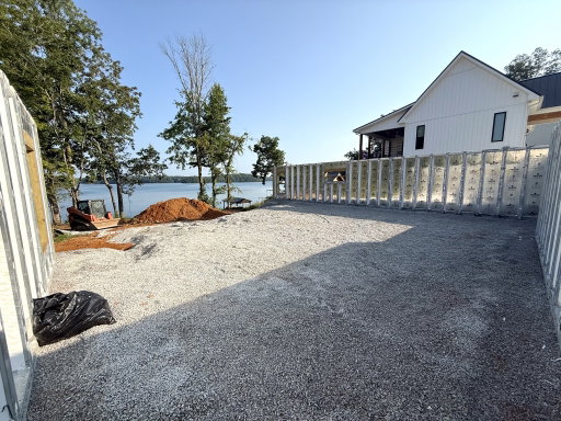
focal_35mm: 14
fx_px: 227
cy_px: 210
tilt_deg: -7.6
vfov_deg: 85.7
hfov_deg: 102.1
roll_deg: +0.3
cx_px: 280
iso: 50
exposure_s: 1/1698
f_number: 2.2
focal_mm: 2.22
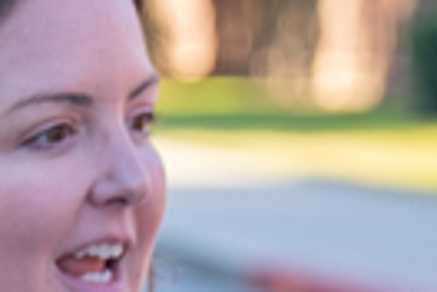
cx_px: -589
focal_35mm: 436
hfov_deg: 4.6
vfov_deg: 3.1
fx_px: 5292
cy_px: 601
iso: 125
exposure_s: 1/320
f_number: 2.8
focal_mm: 56
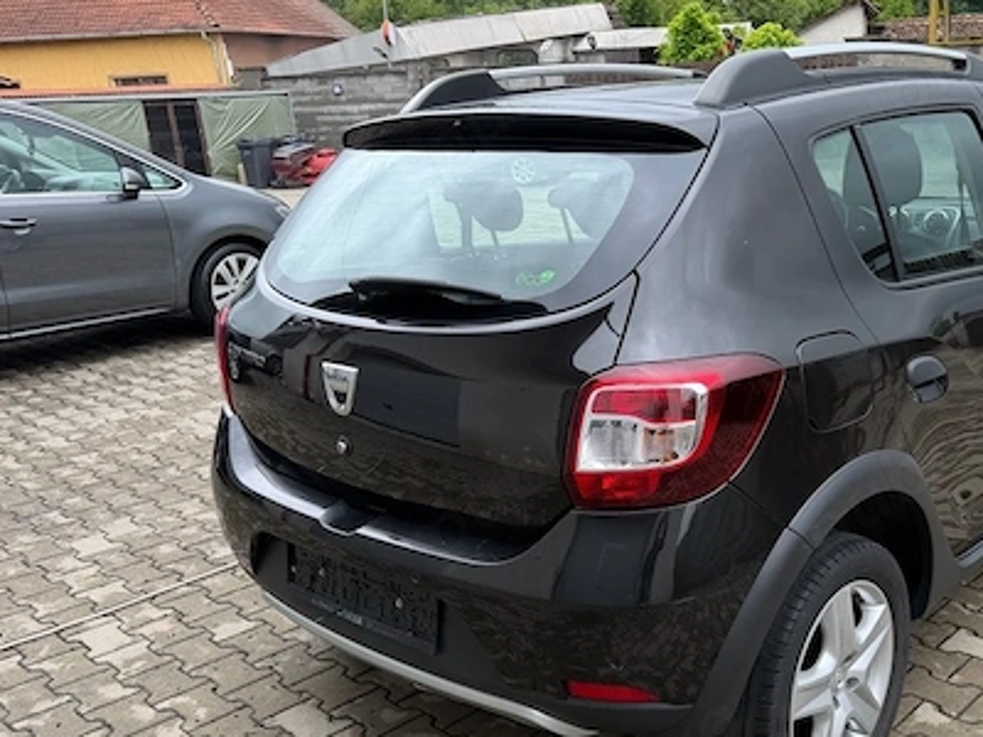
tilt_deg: -19.9
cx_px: 678
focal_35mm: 36
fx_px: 1022
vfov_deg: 39.5
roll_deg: +2.7
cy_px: 450
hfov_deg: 50.2
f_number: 1.78
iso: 80
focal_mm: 6.76
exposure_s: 1/888
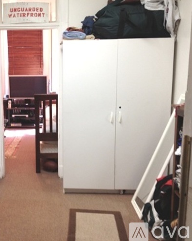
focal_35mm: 46
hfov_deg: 32.1
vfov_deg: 40.3
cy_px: 120
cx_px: 46
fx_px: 327
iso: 125
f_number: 2.4
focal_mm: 4.28
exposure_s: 1/20
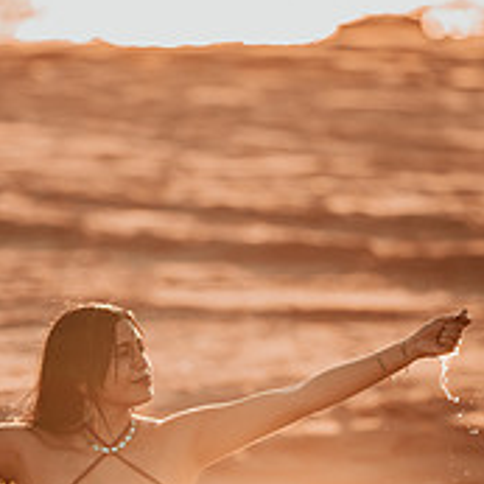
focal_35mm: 299
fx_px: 4730
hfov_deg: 5.9
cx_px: 104
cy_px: 411
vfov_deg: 5.9
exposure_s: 1/3200
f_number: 1.8
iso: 100
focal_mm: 135
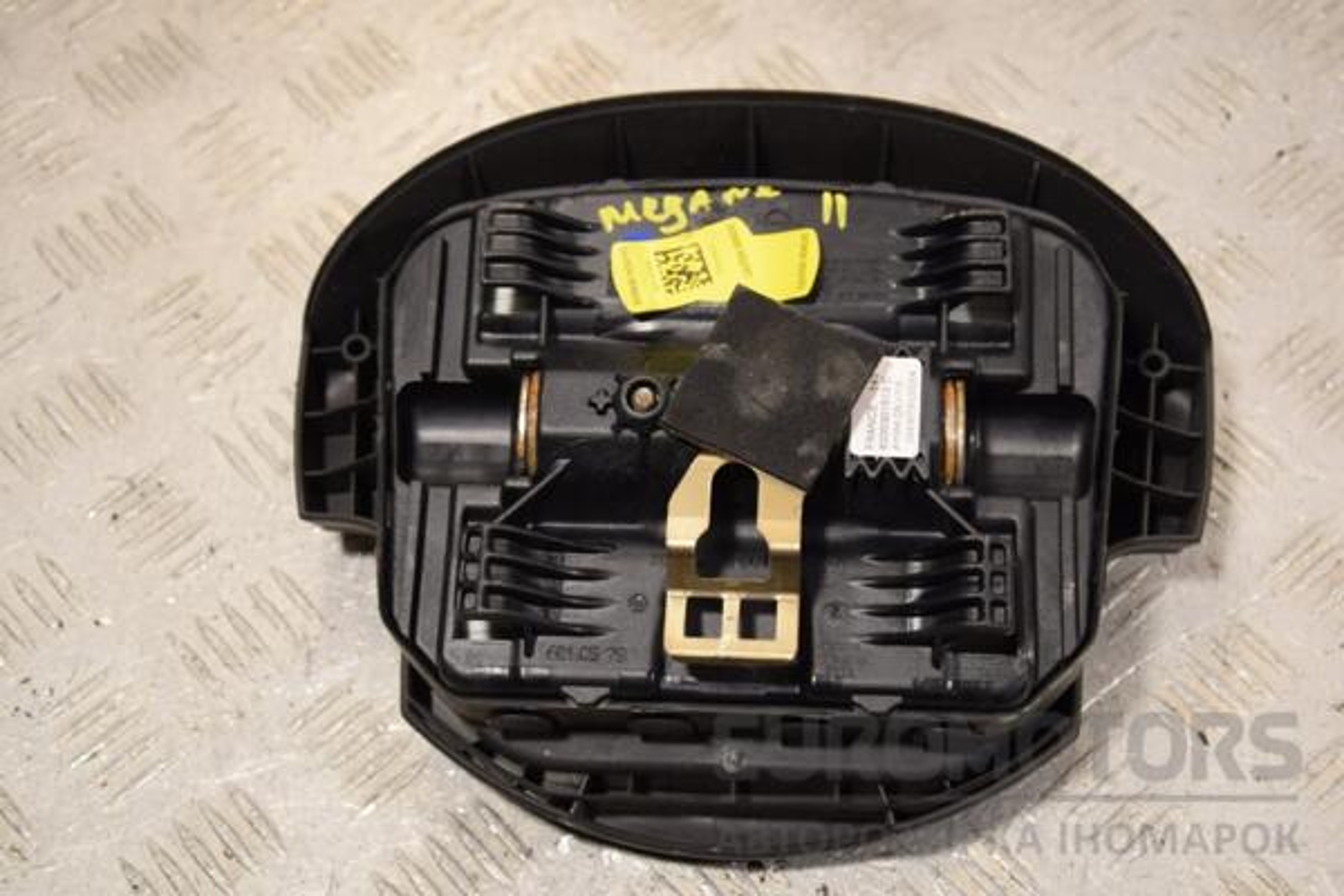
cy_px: 448
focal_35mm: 63
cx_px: 672
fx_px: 2352
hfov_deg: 31.9
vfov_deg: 21.6
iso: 400
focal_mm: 42
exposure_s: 1/125
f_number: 5.6
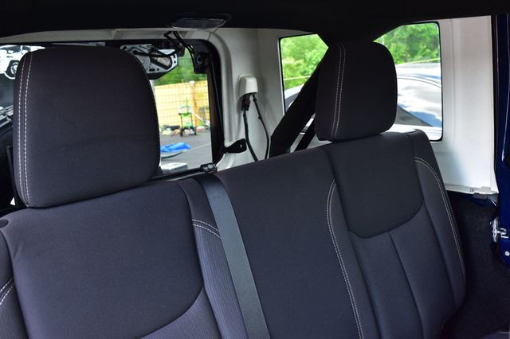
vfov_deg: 34.2
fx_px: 552
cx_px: 255
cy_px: 170
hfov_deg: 49.6
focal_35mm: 39
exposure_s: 1/25
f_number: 7.1
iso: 400
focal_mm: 26
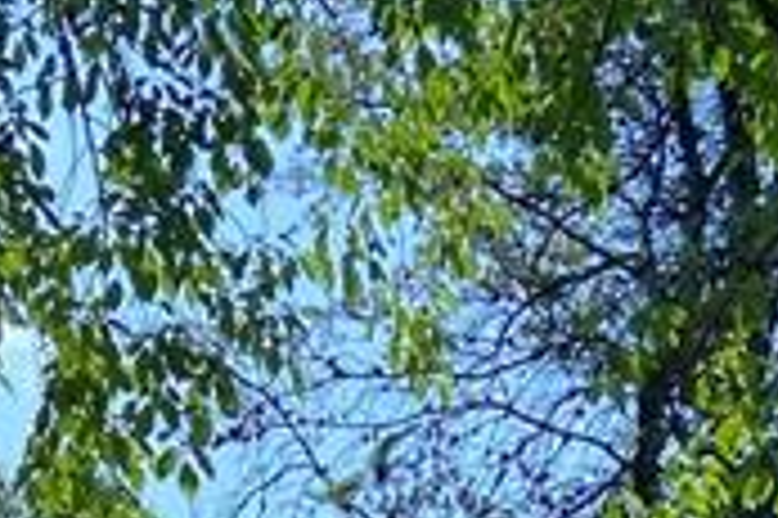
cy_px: 1491
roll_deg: +1.4
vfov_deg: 7.6
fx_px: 3454
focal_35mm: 160
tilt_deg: +5.0
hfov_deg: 12.8
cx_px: 202
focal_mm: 4.25
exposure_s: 1/1272
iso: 32
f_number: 1.8
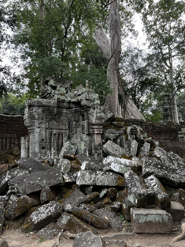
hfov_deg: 53.1
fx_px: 185
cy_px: 124
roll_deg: +1.4
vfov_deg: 67.3
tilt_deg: +8.0
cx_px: 92
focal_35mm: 26
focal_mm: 5.7
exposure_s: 1/294
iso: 50
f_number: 1.5
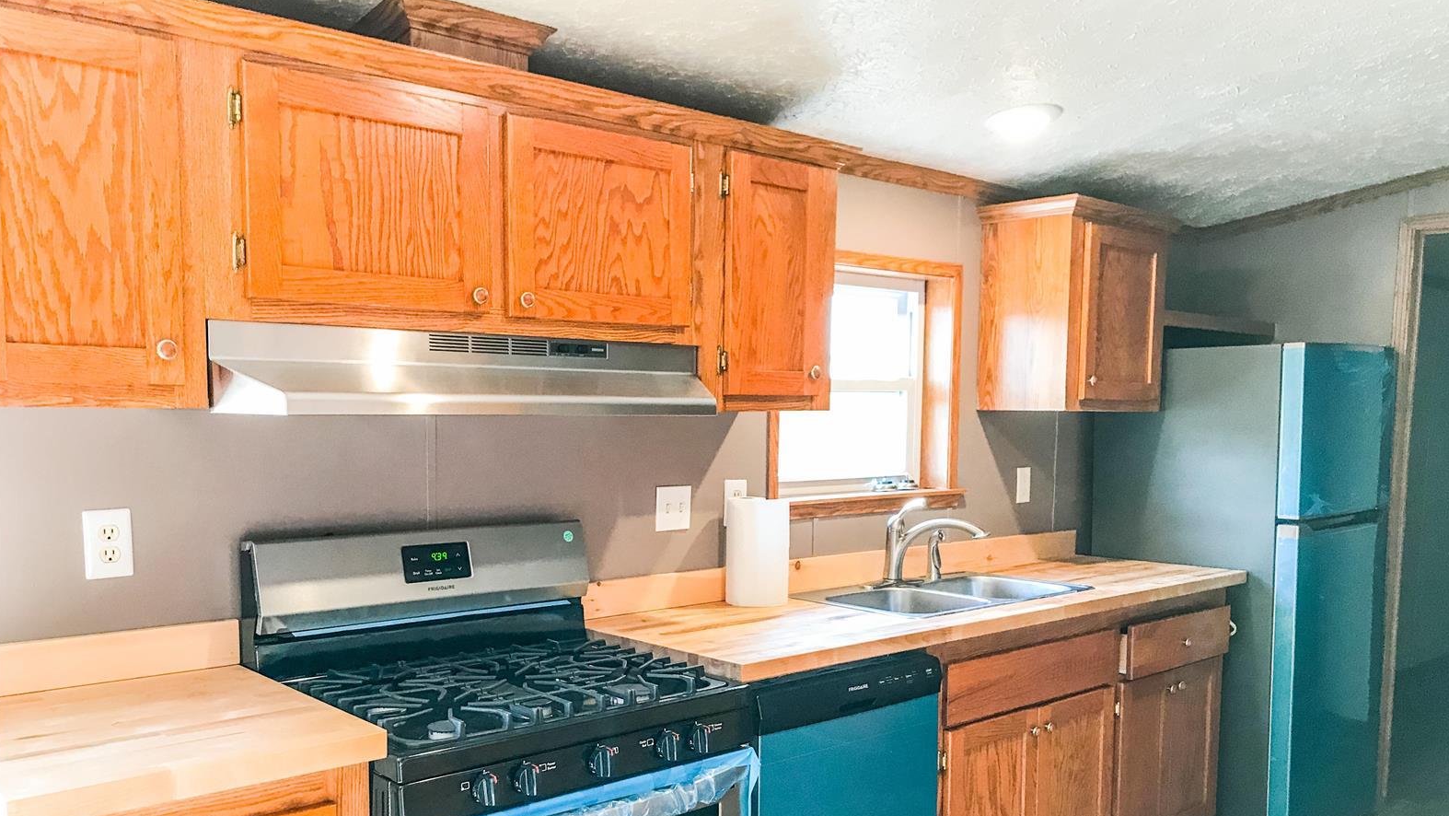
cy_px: 535
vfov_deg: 37.4
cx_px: 730
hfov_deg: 62.6
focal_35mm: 31
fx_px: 1191
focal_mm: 3.99
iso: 40
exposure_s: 1/24
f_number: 1.8
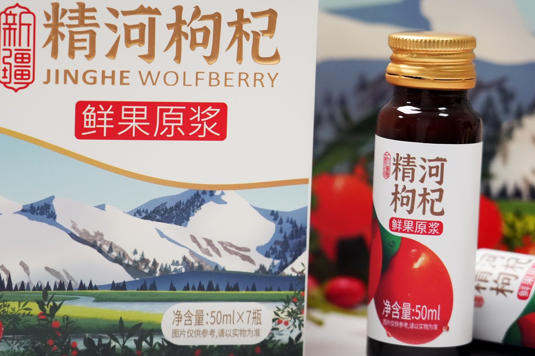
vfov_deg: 9.0
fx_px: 2258
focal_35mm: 152
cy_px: 159
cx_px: 262
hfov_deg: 13.5
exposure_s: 1/500
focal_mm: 92
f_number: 4
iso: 3200
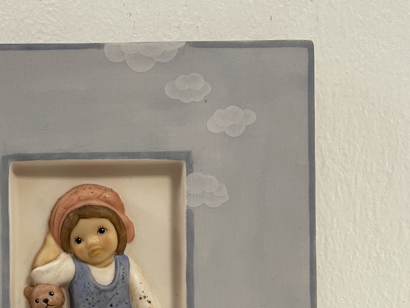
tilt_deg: -10.2
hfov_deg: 39.2
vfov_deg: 30.7
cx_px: 68
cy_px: 251
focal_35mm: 46
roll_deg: -0.1
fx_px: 545
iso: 125
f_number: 1.6
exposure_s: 1/50
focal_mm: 5.1
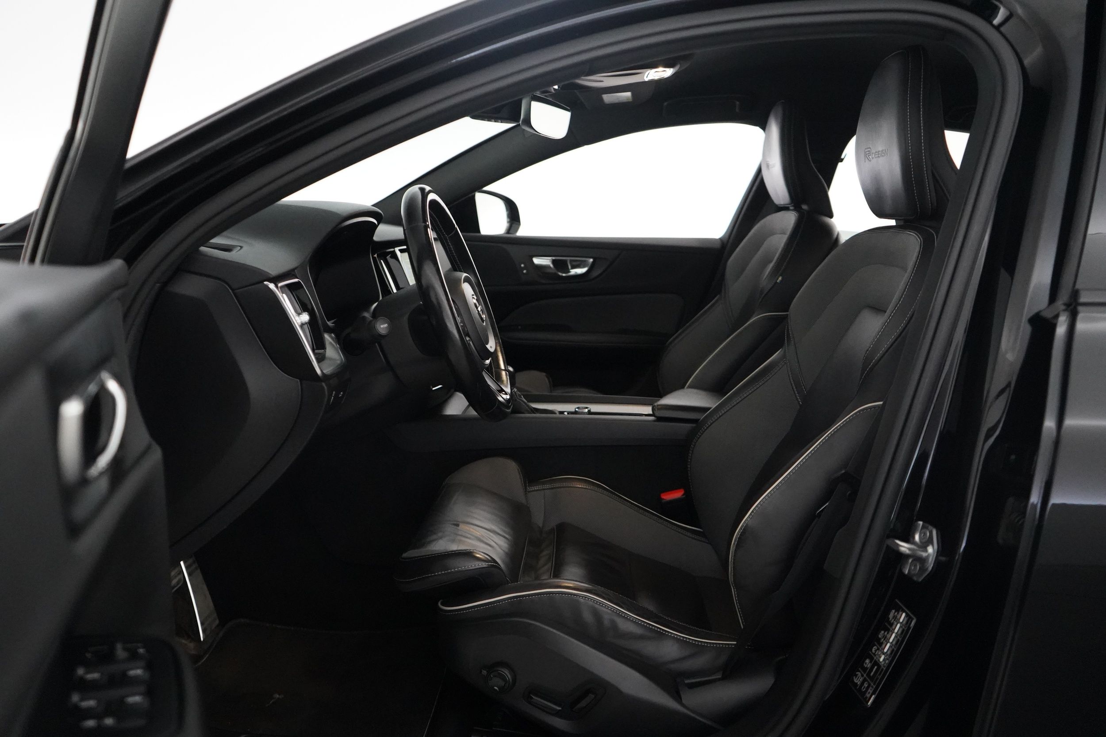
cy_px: 368
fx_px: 860
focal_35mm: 28
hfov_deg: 65.5
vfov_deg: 46.4
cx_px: 553
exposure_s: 1/160
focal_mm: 28
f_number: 3.5
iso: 12800
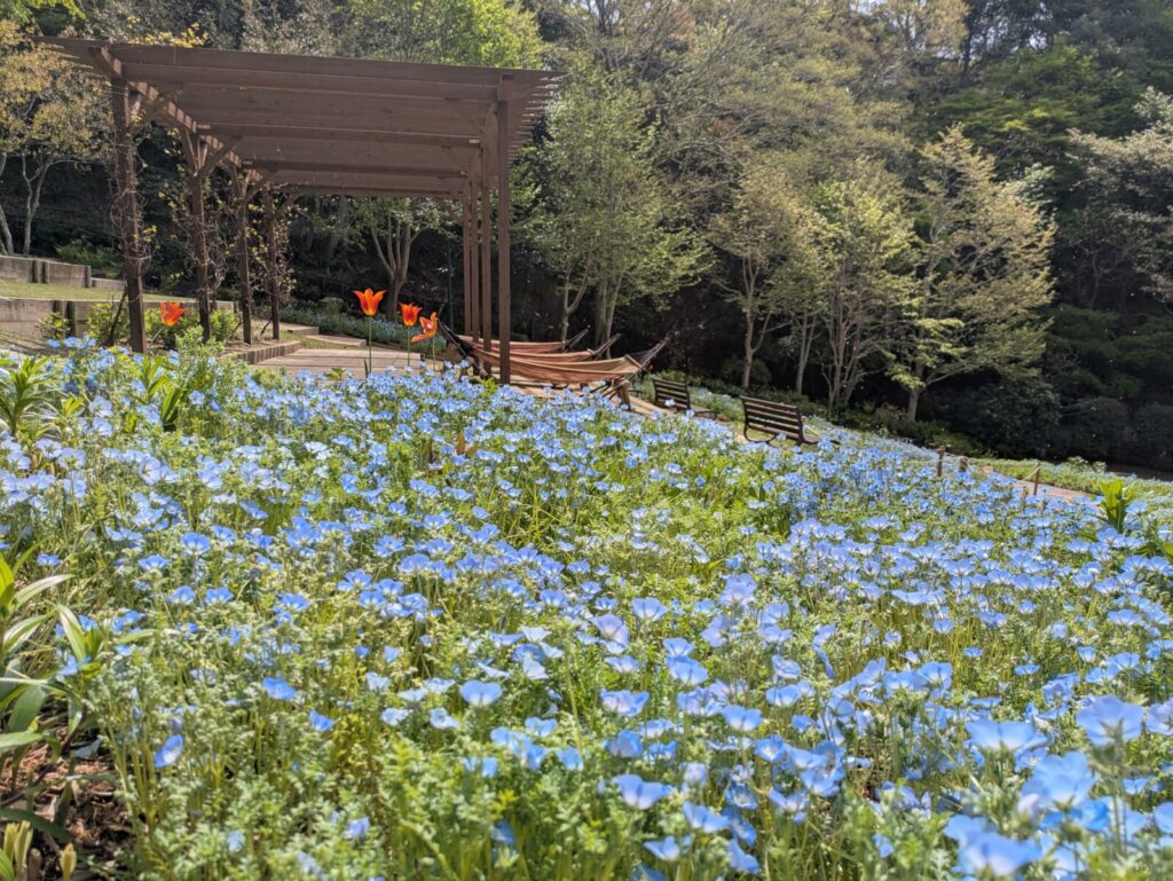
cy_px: 440
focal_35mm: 25
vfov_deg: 54.9
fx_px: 848
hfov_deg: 69.4
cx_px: 586
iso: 41
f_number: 1.89
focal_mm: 5.43
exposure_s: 1/1513
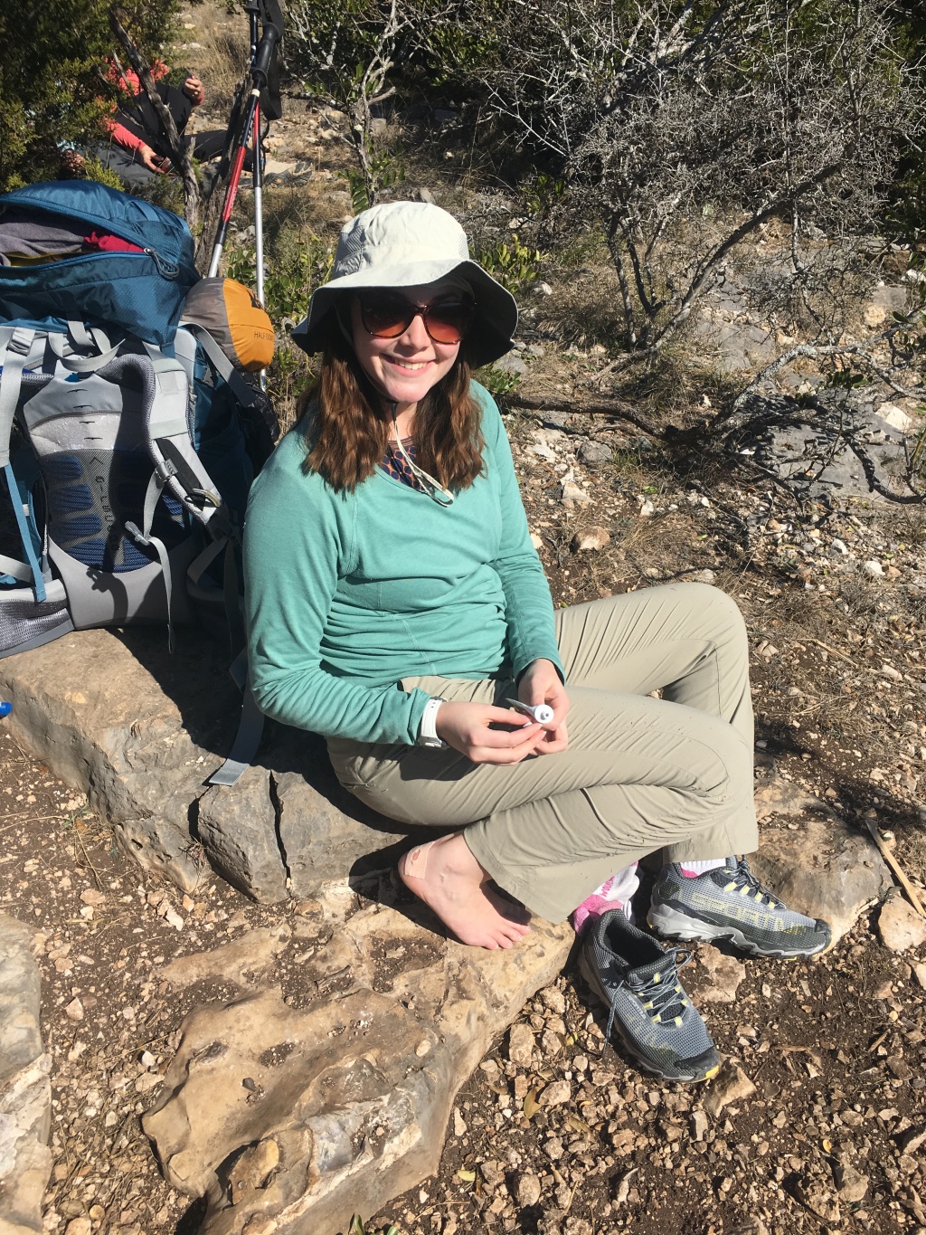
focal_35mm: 29
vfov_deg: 61.7
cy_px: 618
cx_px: 463
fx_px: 1034
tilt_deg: -28.0
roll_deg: -0.3
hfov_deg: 48.2
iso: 25
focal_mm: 4.15
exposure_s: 1/1709
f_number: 2.2
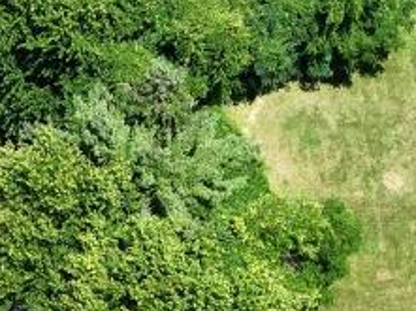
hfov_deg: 12.0
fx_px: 1956
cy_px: 717
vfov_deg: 8.4
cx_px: -40
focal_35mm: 163
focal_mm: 12.29
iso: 100
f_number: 2.8
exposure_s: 1/1250
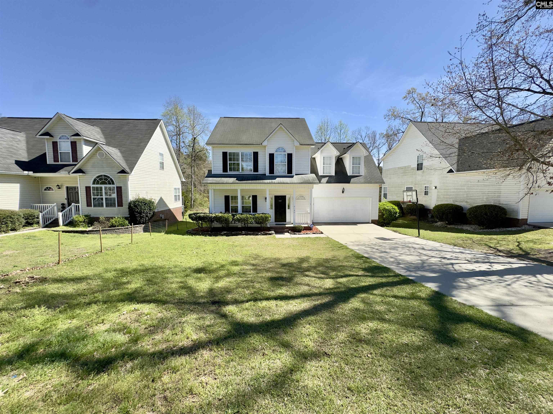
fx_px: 224
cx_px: 276
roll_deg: -0.2
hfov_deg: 102.1
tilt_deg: -3.9
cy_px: 207
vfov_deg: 85.7
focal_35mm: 14
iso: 50
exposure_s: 1/1370
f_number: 2.2
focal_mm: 2.22
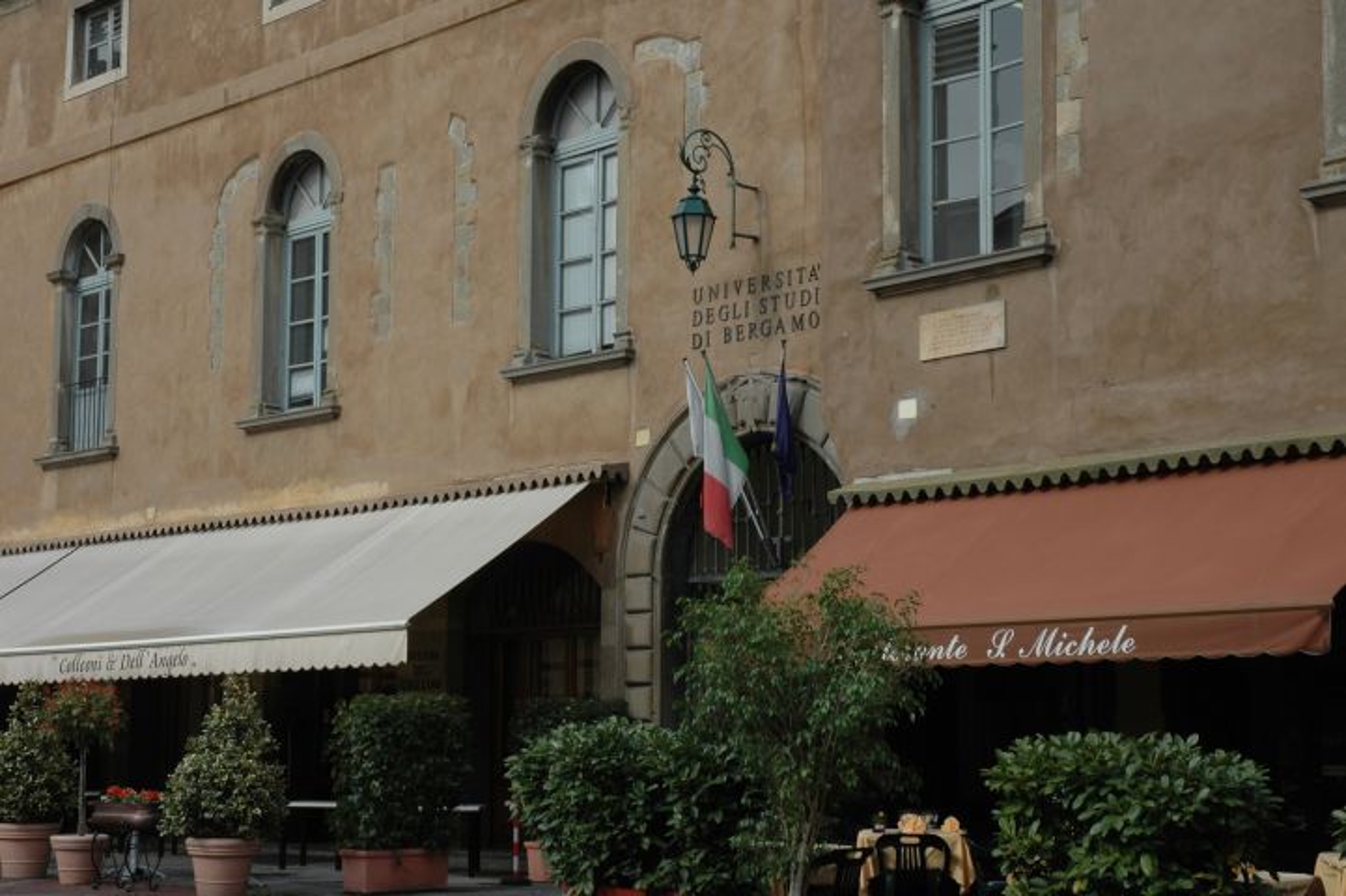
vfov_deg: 20.6
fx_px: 2466
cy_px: 448
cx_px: 673
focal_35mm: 66
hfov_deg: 30.5
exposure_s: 1/125
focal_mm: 44
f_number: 11
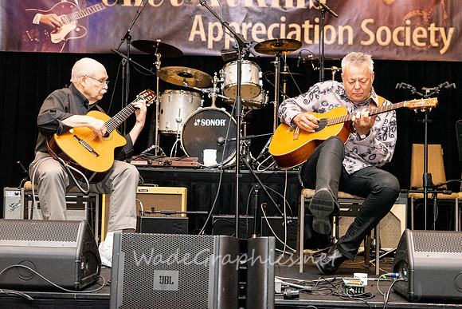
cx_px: 231
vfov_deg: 18.2
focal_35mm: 75
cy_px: 154
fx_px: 963
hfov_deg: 27.0
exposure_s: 1/200
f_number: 6.3
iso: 6400
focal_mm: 75
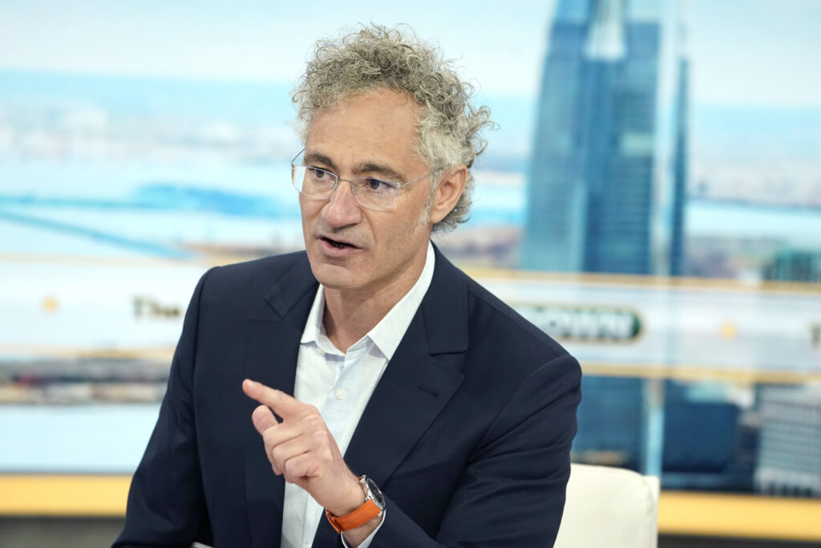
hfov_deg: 10.5
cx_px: 410
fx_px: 4470
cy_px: 274
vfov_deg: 7.0
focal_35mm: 196
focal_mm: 196
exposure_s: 1/160
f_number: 5.6
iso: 4000
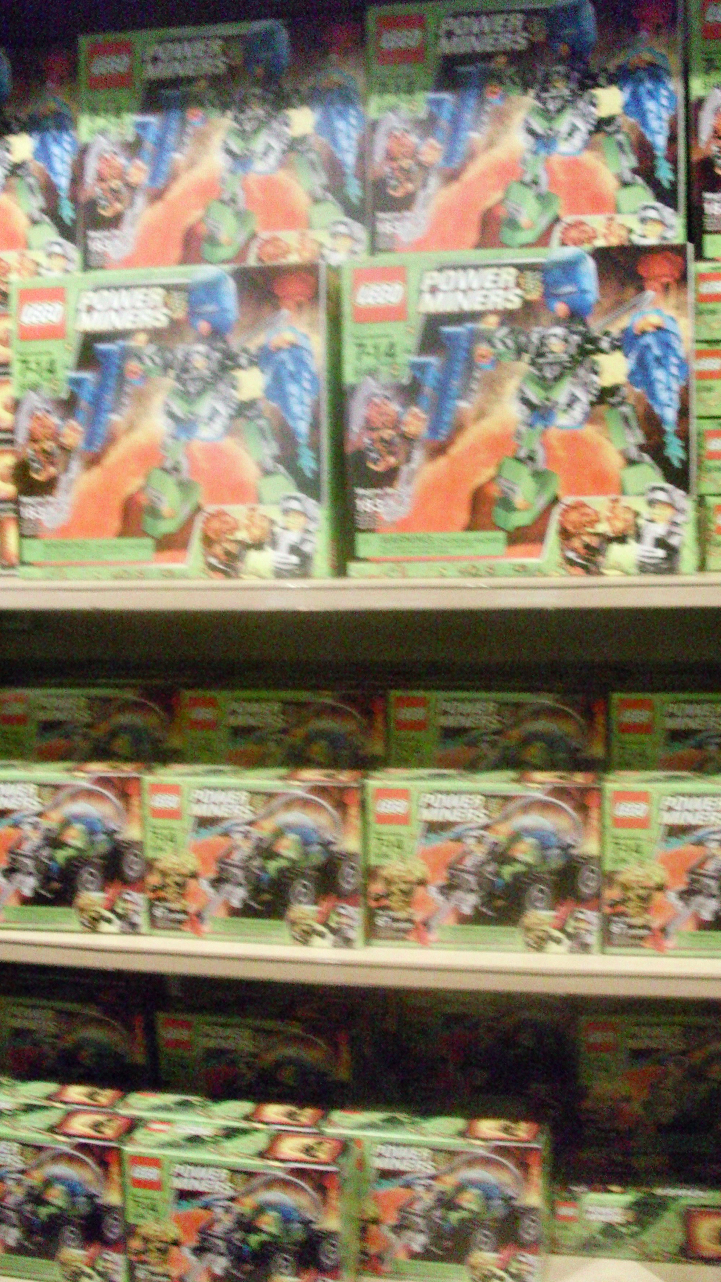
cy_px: 636
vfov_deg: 48.4
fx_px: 1428
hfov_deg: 28.2
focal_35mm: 42
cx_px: 457
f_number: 3.1
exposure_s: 1/60
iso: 1400
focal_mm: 6.3
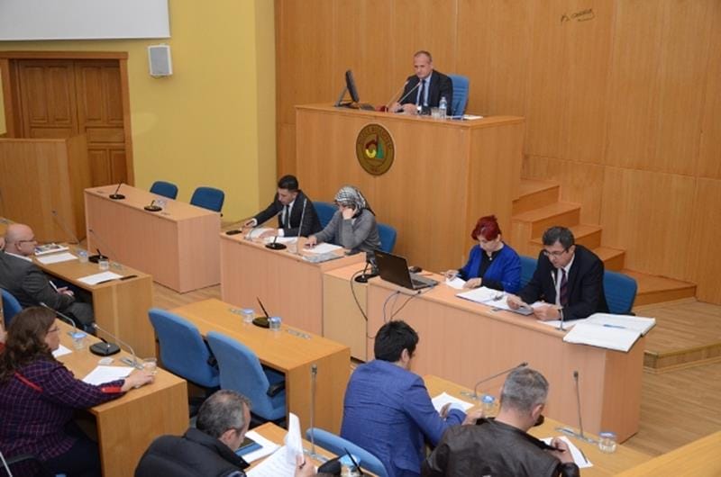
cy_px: 238
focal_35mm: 42
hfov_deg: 46.5
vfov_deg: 31.8
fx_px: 839
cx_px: 360
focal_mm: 28
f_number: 4
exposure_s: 1/250
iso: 1250
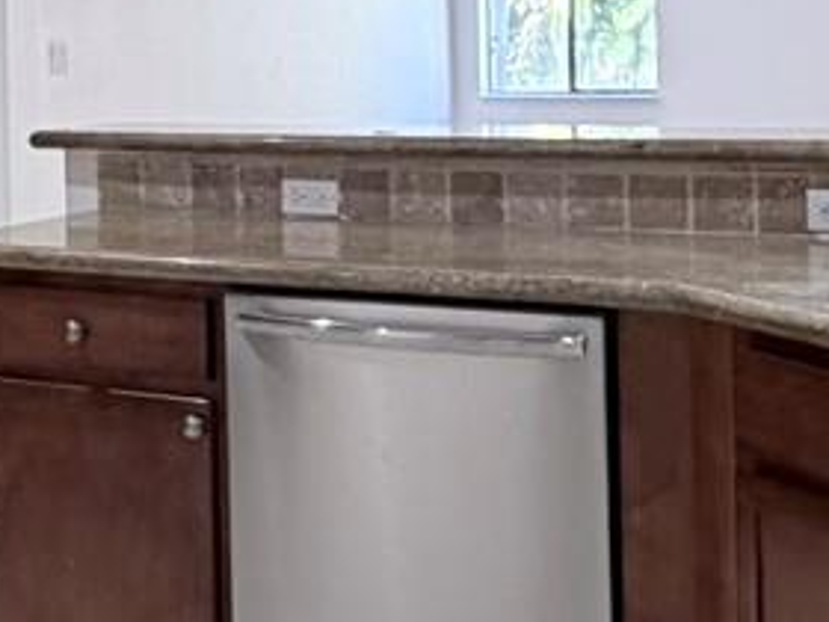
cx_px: -68
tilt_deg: +0.2
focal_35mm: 80
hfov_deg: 23.1
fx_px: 1916
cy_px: 33
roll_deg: +1.6
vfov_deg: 18.1
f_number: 2.2
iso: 160
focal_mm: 2.22
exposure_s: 1/60
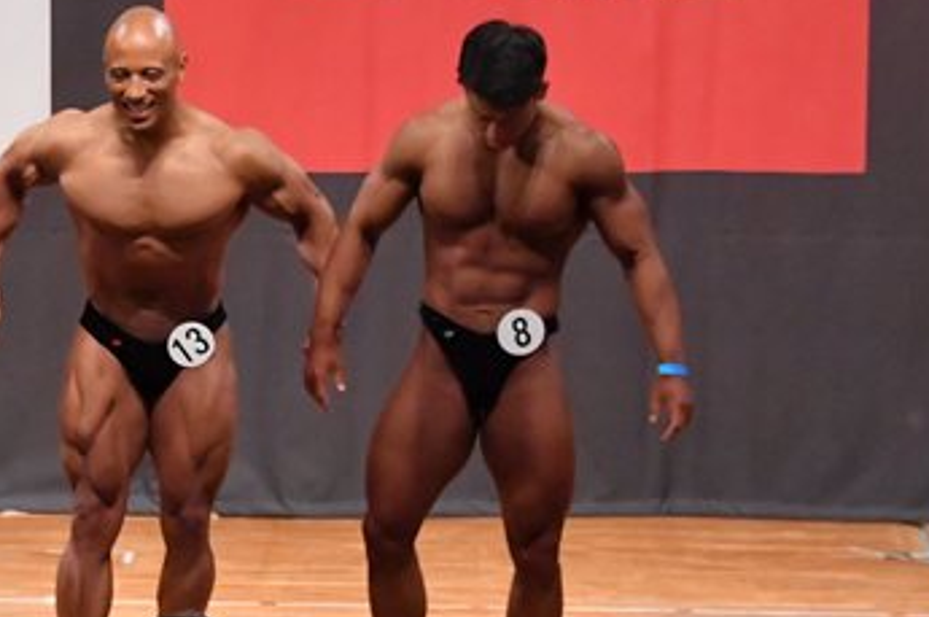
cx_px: -20
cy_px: 375
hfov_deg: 5.8
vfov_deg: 3.9
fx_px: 9096
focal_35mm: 353
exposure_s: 1/400
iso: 10000
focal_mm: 105
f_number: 5.6
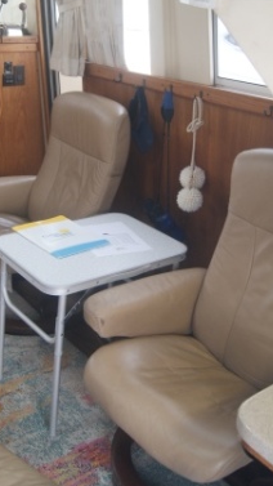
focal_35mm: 45
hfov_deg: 26.4
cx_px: 184
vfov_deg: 44.8
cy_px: 160
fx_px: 579
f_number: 3.5
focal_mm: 18
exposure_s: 1/30
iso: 400
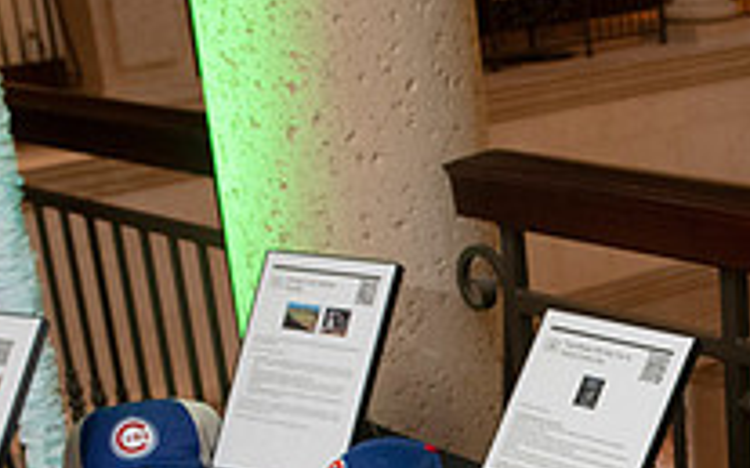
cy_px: 691
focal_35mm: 85
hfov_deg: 23.5
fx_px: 1736
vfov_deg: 14.4
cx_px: 732
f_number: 6.3
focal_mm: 28
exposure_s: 1/80
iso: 3200
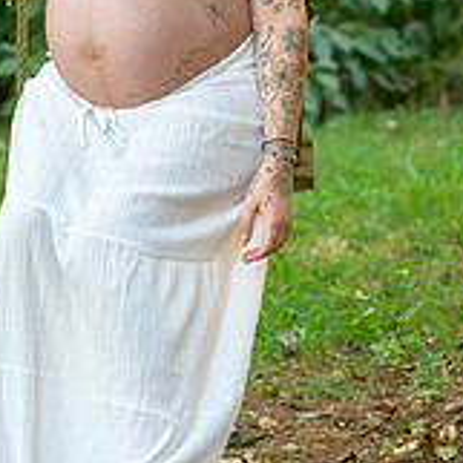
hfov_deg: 7.0
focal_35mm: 249
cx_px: 155
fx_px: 3768
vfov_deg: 7.0
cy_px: 104
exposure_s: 1/125
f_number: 4
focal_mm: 105
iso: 1250
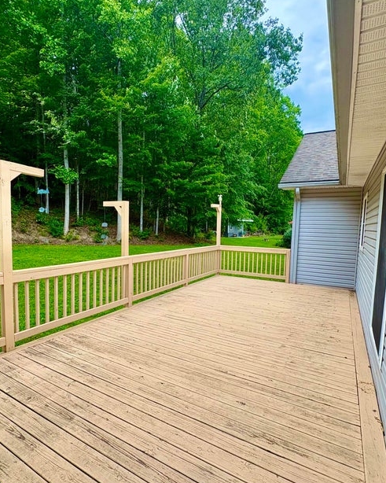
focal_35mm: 19
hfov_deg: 70.8
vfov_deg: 83.3
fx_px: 271
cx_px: 192
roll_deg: -1.6
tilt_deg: -3.7
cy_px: 249
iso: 40
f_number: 2.2
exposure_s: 1/407
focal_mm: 2.22
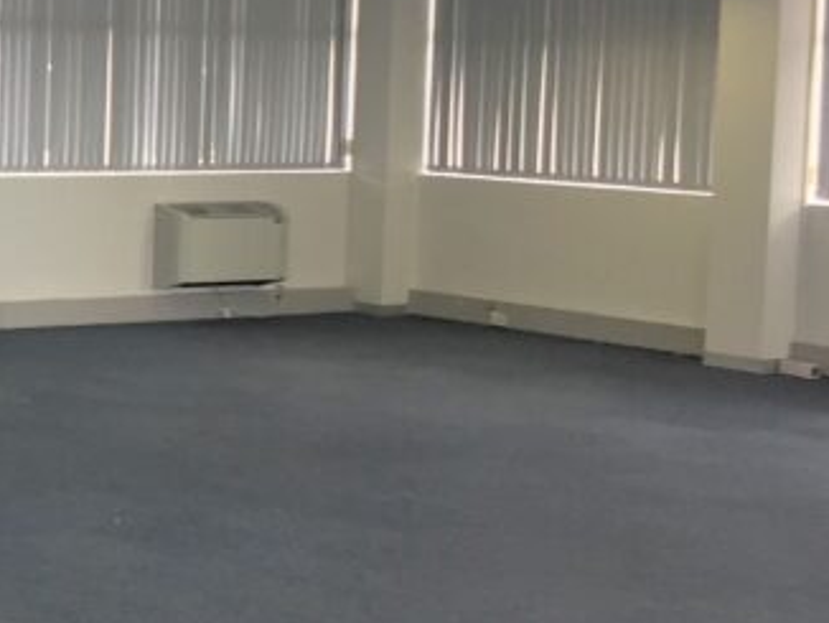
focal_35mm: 91
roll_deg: -1.3
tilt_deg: -5.0
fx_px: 2181
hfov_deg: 18.9
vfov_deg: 16.2
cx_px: -412
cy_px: 203
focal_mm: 4.15
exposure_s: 1/100
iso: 40
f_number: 2.2
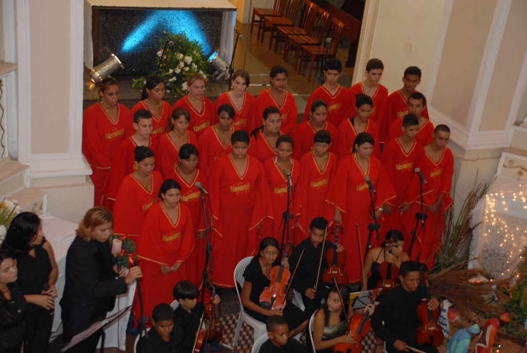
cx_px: 264
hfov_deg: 33.4
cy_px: 176
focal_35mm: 60
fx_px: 879
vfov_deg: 22.7
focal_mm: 40
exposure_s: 1/10
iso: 200
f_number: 4.5
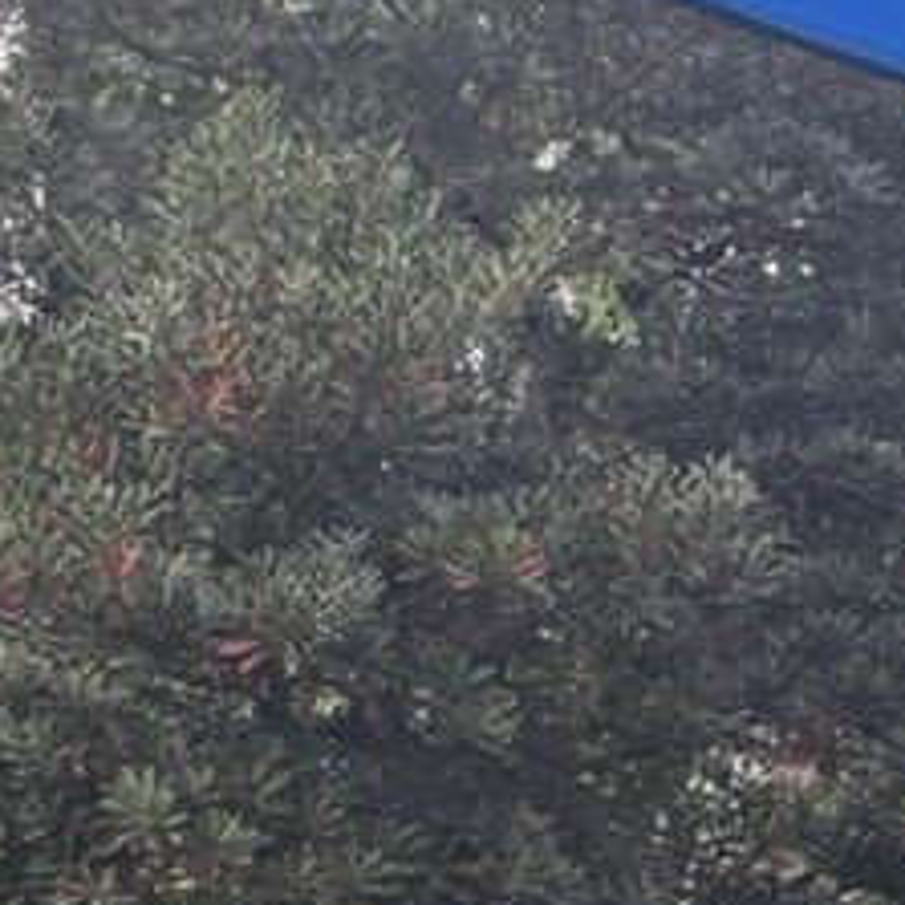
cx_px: 2524
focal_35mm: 165
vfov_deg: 10.3
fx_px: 4880
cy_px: 1258
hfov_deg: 9.0
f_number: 1.6
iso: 50
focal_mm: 5.96
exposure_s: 1/481
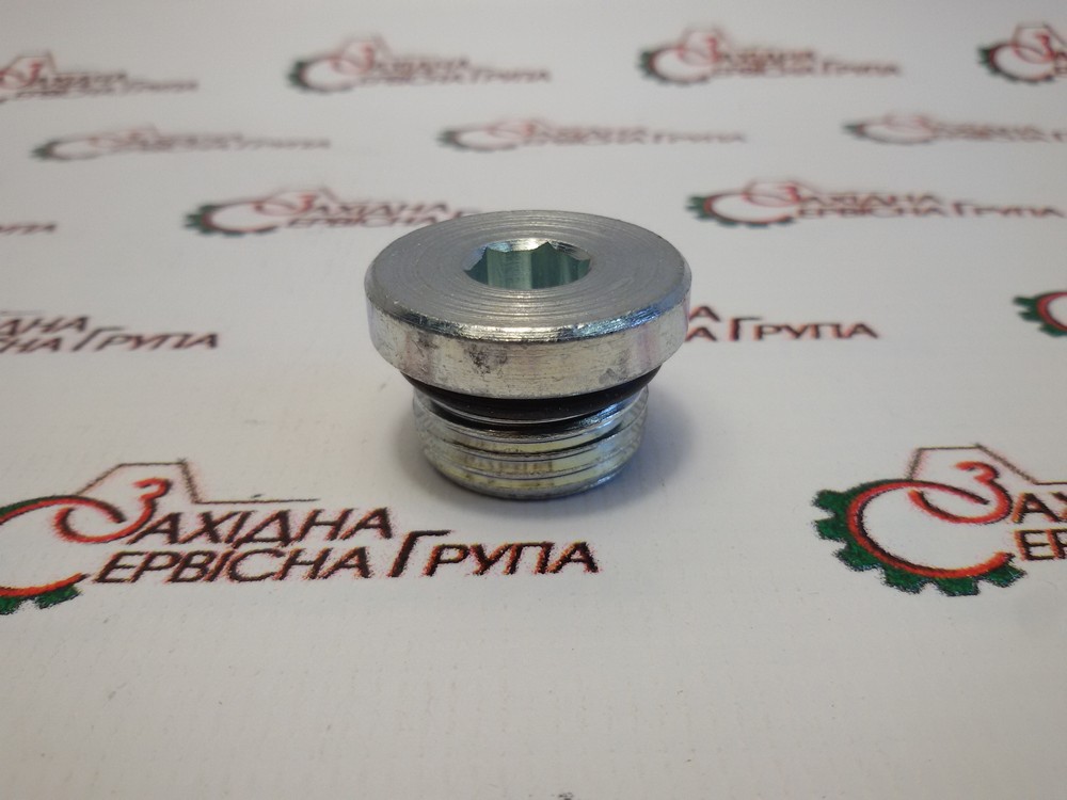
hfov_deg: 58.4
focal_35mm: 31
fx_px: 956
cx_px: 534
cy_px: 400
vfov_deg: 45.4
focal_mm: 2.93
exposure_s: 1/100
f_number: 2.4
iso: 50
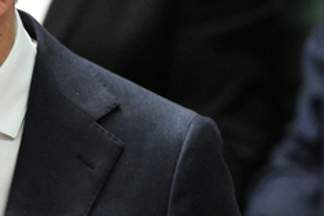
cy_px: 184
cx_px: -115
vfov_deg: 1.4
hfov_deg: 2.1
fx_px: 8930
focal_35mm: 993
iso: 5000
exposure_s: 1/250
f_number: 4
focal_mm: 260
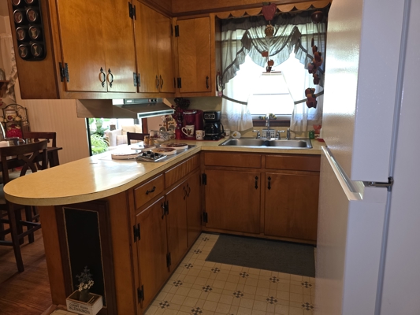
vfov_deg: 58.9
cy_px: 158
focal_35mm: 23
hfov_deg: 73.9
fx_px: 279
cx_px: 210
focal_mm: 6.3
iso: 160
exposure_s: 1/24
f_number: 1.7
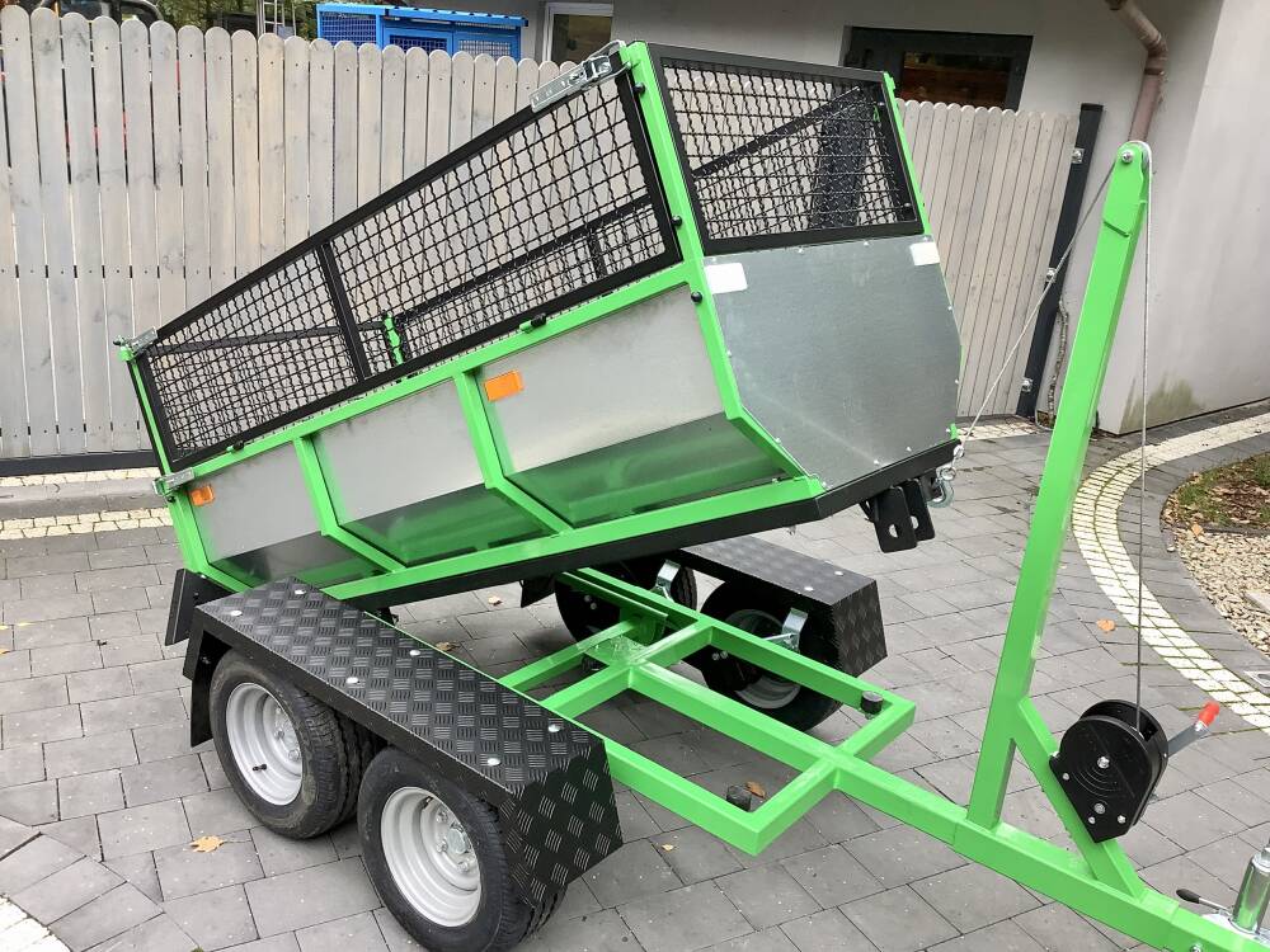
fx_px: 1137
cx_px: 635
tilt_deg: -18.6
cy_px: 476
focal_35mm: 31
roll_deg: -5.3
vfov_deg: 45.4
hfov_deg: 58.4
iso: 50
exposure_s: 1/100
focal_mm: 3.3
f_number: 2.4
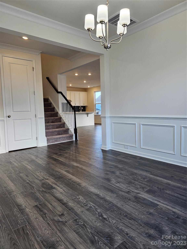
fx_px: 166
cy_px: 124
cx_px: 94
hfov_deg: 58.9
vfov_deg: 73.9
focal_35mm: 23
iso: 64
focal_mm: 6.3
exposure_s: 1/120
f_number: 1.7
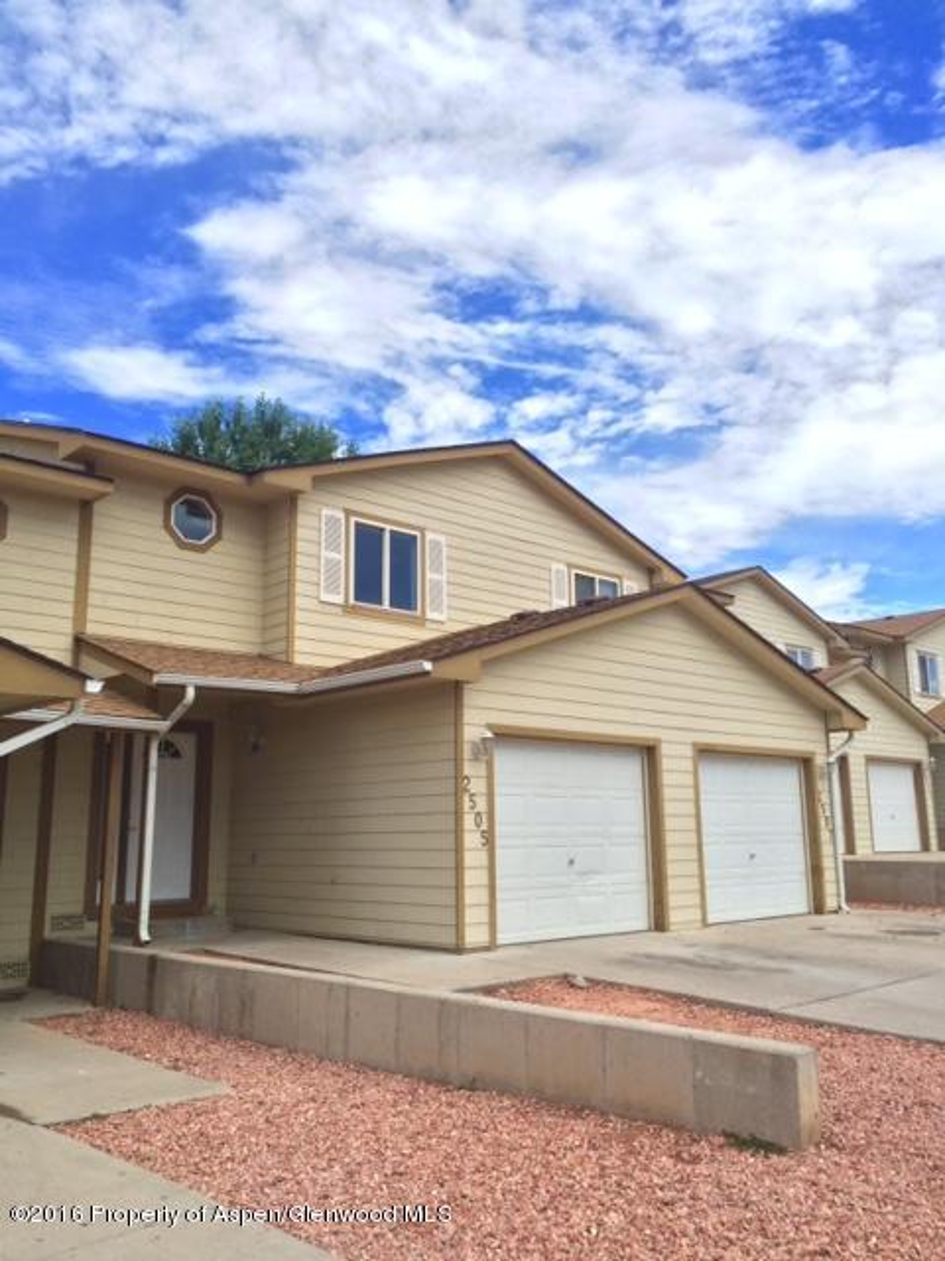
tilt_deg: +9.8
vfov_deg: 61.7
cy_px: 630
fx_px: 1056
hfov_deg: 48.2
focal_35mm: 29
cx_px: 472
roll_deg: +0.8
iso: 32
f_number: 2.2
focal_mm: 4.15
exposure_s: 1/1325
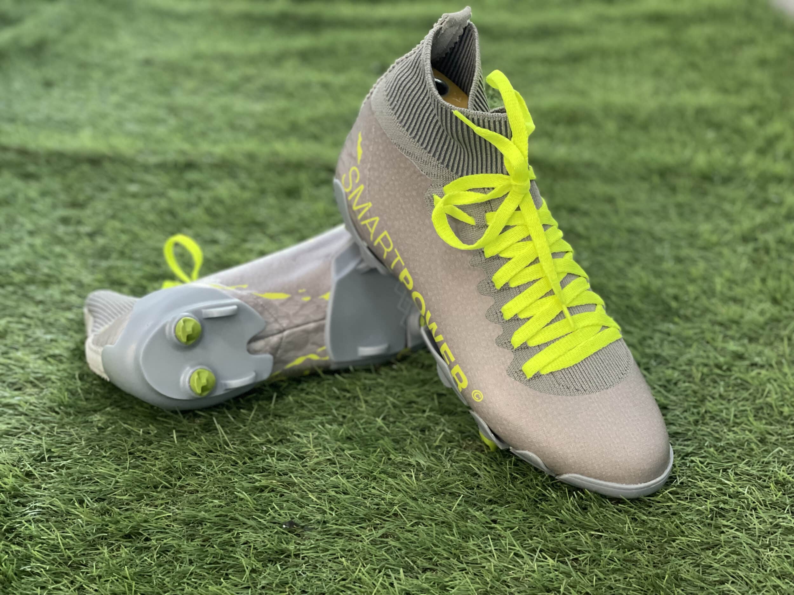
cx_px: 397
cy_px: 298
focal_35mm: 52
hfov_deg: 36.8
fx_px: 1193
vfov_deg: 28.0
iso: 320
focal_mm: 6
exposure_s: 1/40
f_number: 2
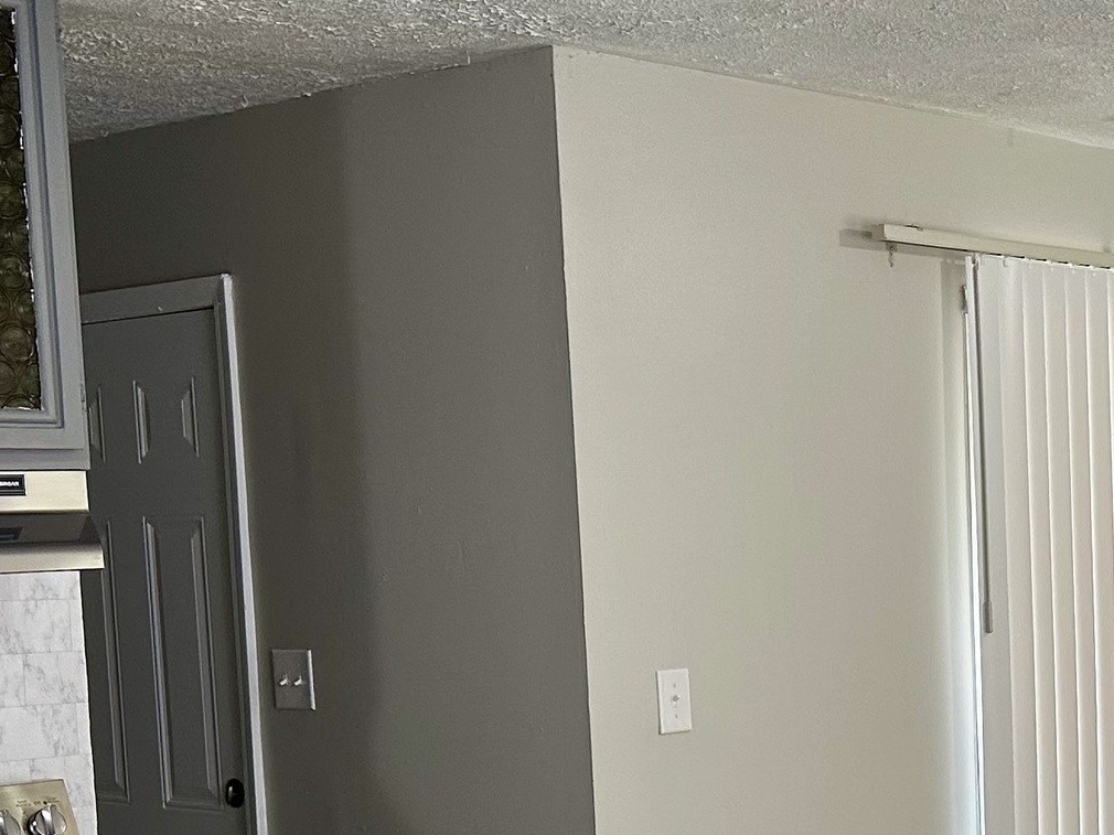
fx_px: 2349
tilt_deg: -5.8
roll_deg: +0.9
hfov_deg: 25.4
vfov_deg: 19.7
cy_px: 773
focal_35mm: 73
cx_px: 1116
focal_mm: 6.86
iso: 160
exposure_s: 1/120
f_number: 1.78
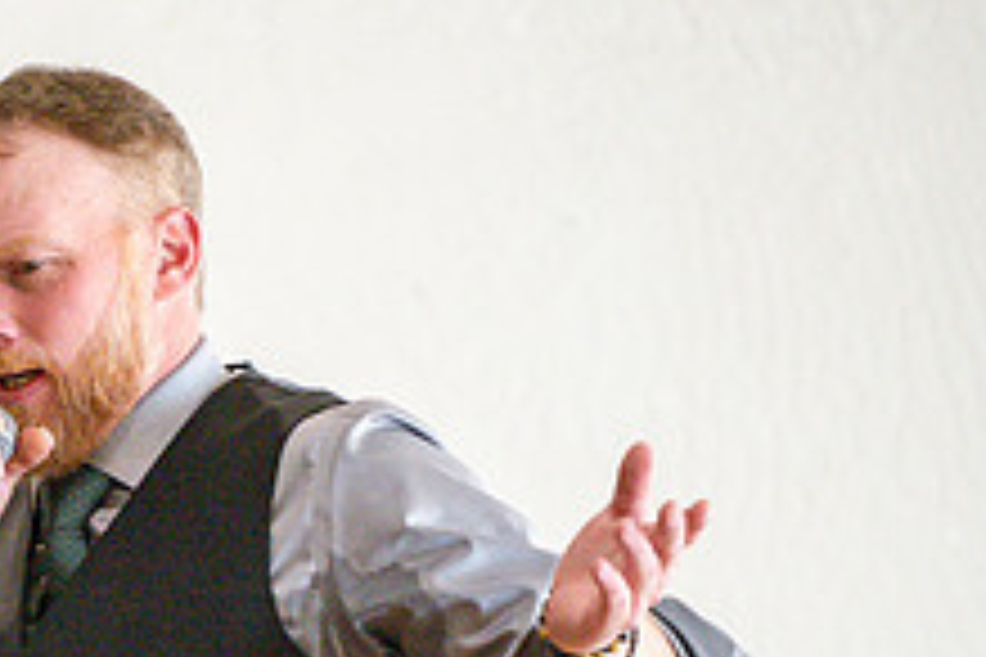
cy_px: 565
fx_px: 15008
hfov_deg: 3.8
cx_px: -176
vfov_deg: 2.5
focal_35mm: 548
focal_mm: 200
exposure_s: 1/400
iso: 2000
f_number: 2.8
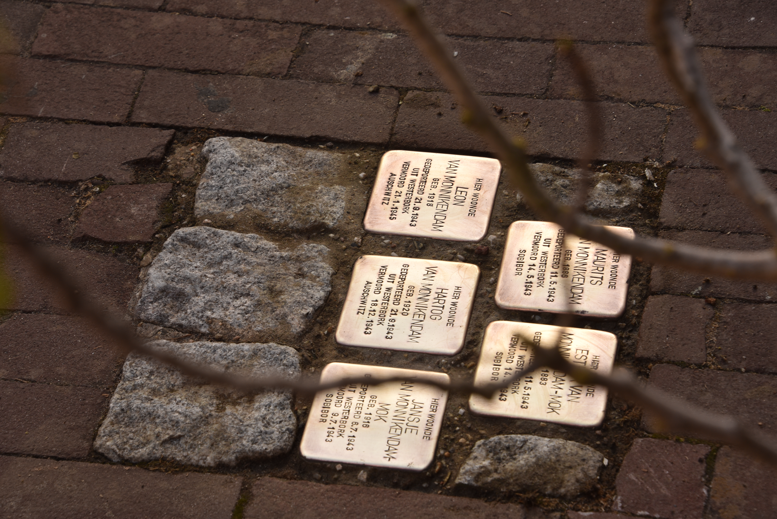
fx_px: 2915
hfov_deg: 15.2
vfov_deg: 10.2
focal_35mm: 135
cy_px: 260
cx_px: 388
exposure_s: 1/100
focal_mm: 135
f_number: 11
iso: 250
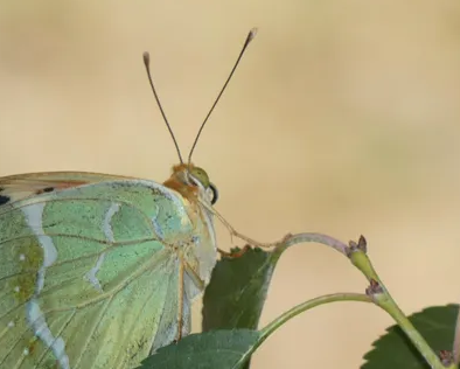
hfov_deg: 2.3
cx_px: 109
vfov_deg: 1.8
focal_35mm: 841
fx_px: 11461
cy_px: 248
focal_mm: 95.2
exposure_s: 1/160
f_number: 5.6
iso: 80
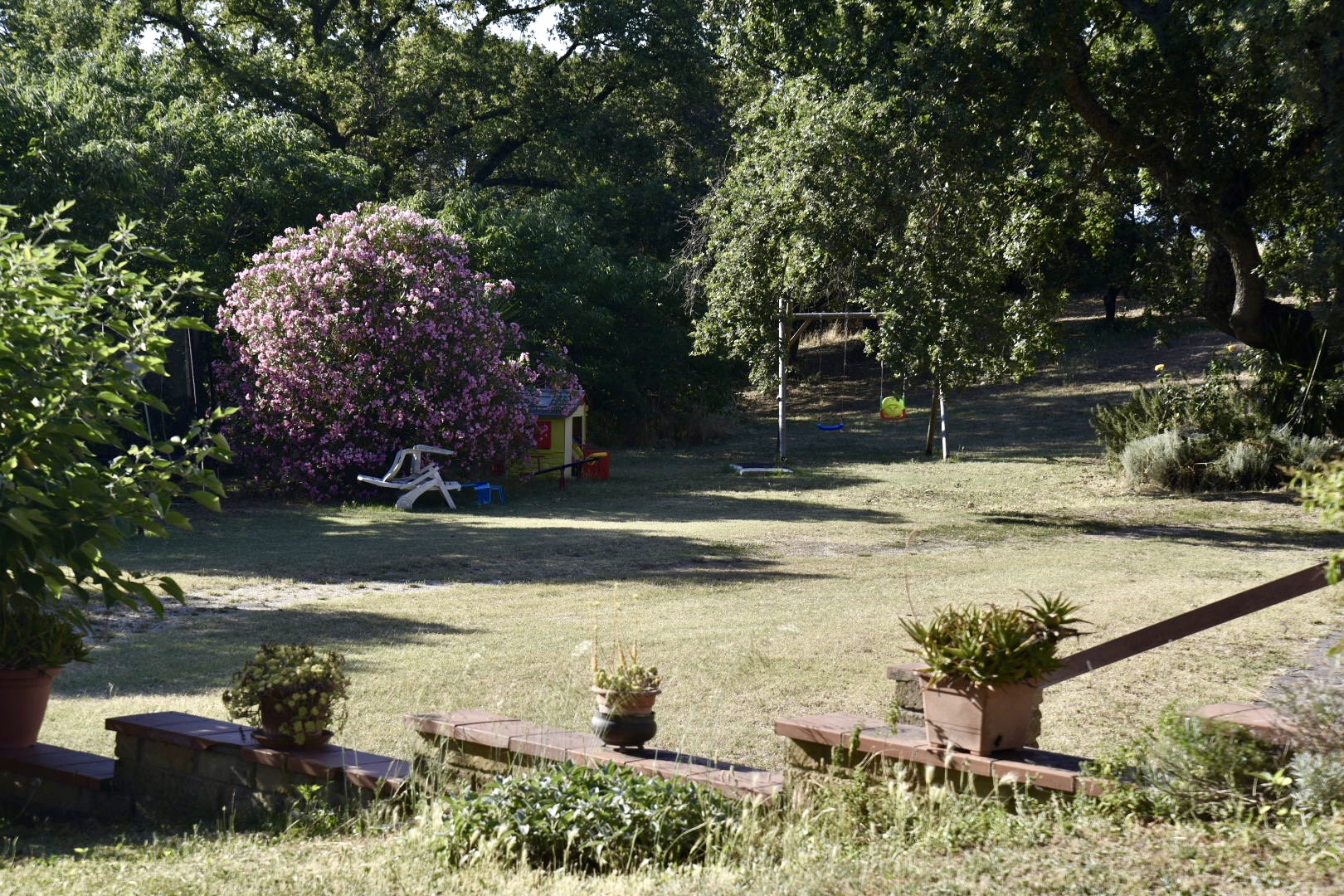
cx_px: 672
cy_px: 448
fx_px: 3173
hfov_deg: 23.9
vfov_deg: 16.1
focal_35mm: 85
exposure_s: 1/200
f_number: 7.1
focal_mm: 85
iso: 100
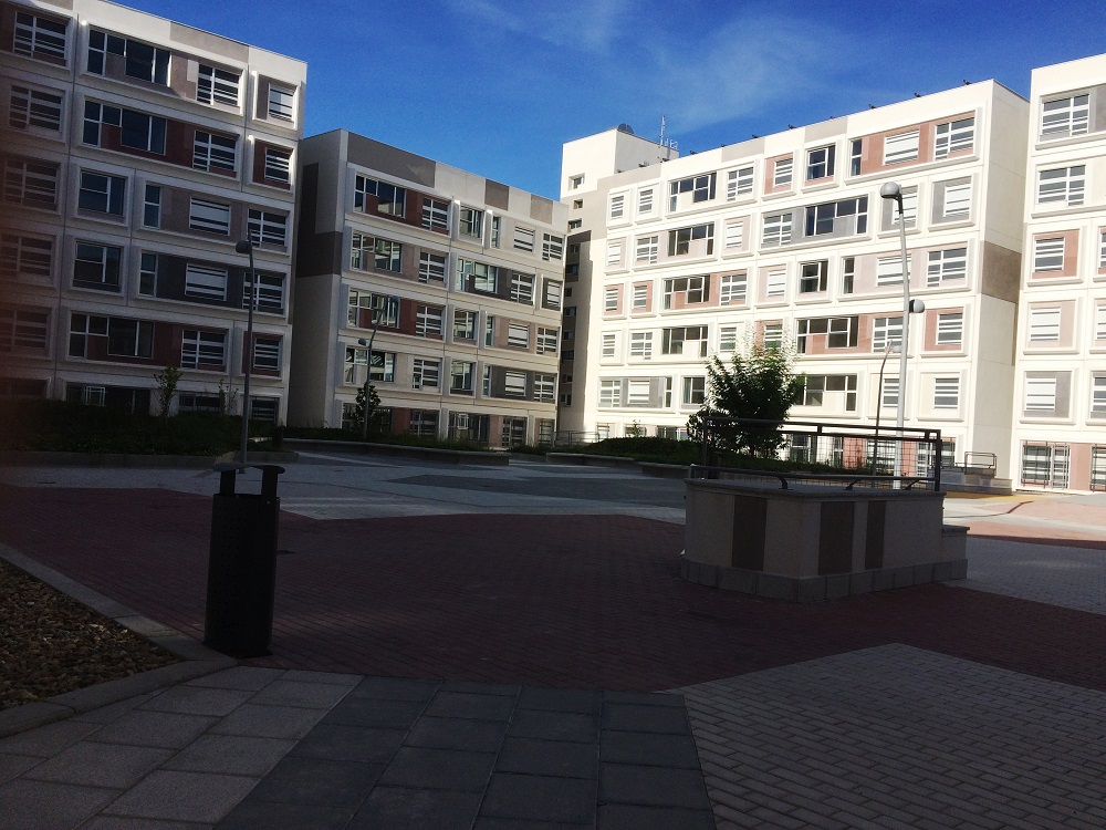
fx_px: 927
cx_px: 553
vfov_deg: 48.2
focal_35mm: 29
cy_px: 415
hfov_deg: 61.7
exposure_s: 1/3425
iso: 32
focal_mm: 4.15
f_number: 2.2
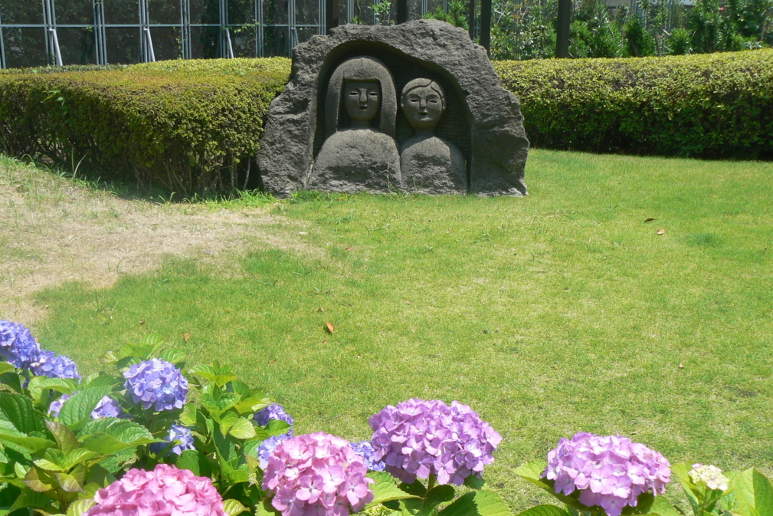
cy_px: 277
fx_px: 816
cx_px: 387
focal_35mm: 38
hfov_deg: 50.7
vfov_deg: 35.0
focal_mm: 6
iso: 80
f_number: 5.6
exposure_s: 1/320
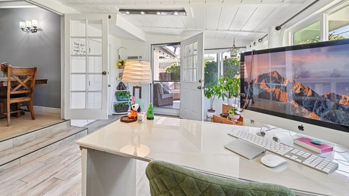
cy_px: 73
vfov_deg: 66.1
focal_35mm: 16
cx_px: 150
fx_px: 148
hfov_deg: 98.7
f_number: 8
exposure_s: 1/6
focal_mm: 13
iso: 250
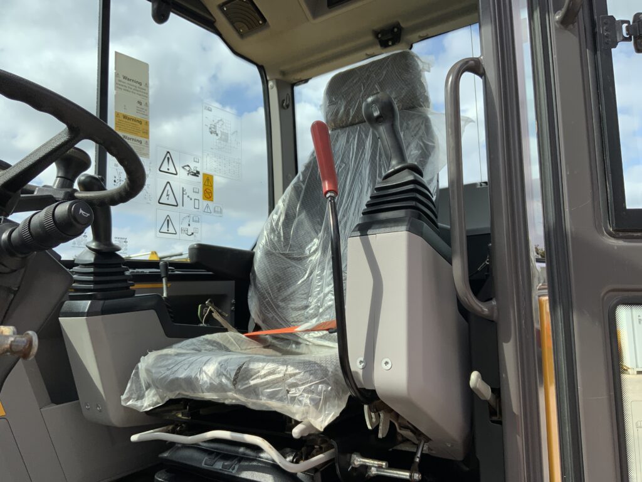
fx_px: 538
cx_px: 321
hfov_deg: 61.7
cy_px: 241
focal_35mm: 29
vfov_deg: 48.2
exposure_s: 1/1195
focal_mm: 3
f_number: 1.8
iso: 16
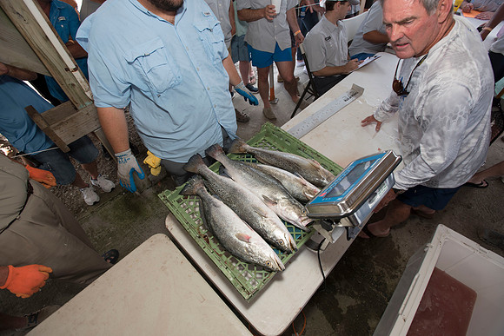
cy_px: 168
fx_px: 238
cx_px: 252
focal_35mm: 17
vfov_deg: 70.5
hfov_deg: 93.3
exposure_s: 1/160
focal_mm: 17
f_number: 5
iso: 250
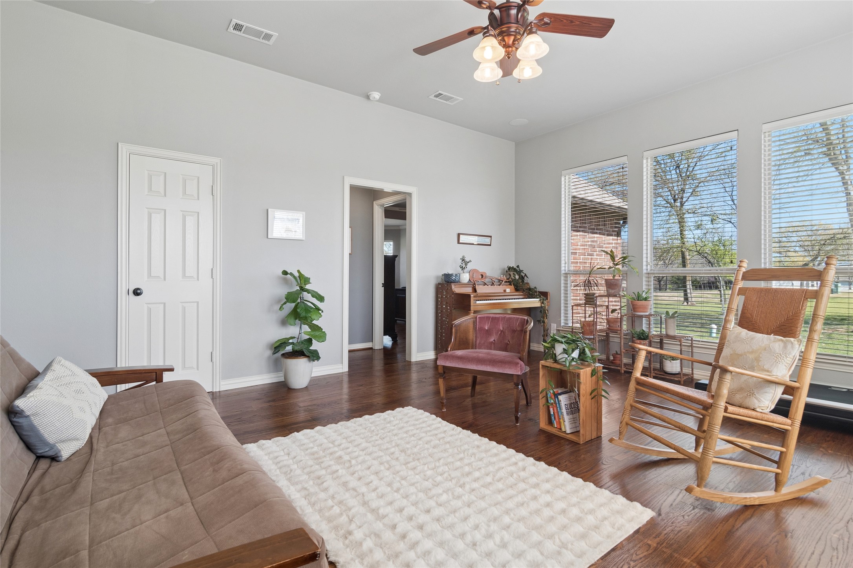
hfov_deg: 95.0
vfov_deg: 72.0
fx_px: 391
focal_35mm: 16
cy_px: 284
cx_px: 426
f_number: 9
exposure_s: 1/30
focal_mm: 11
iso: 250
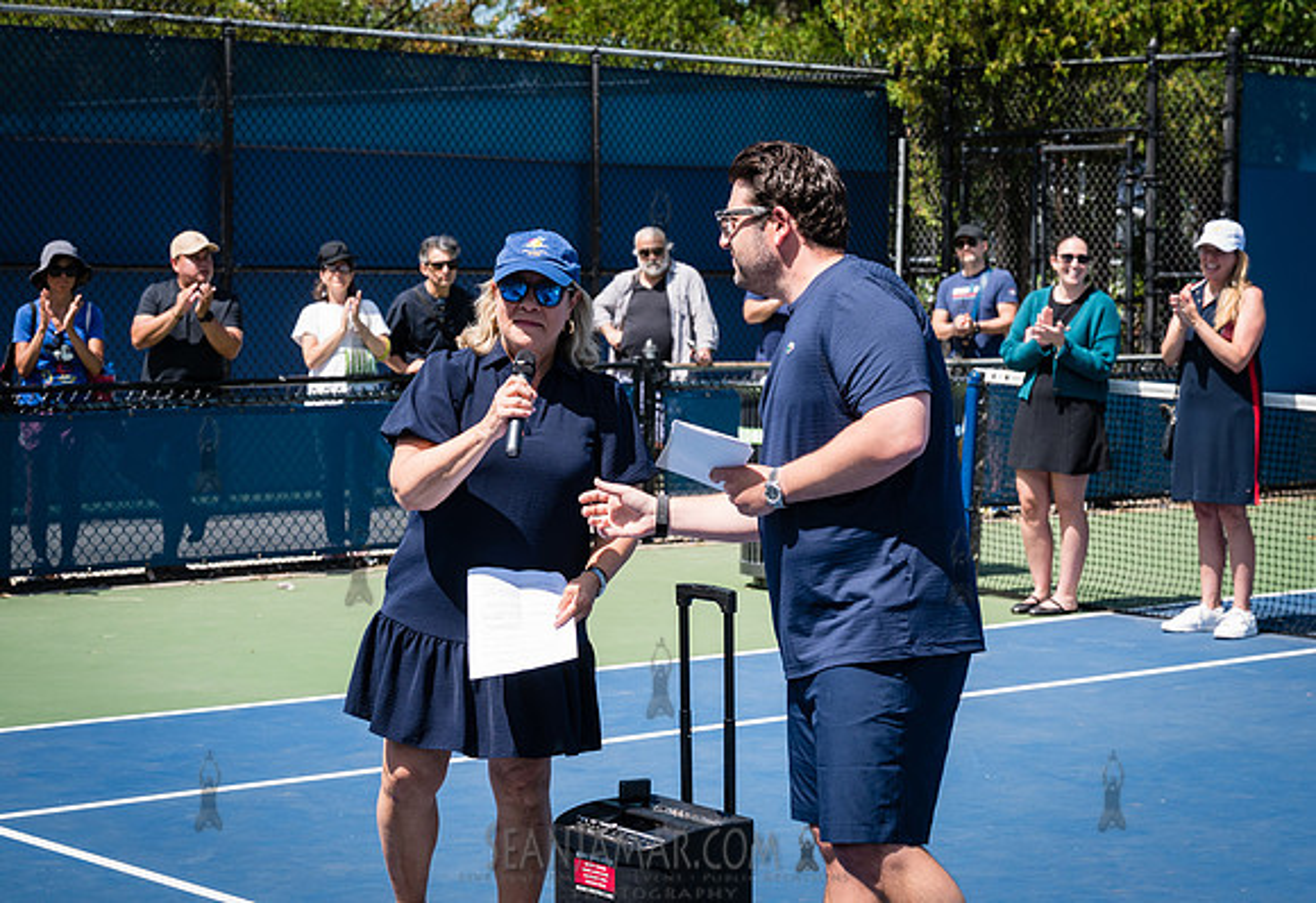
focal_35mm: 77
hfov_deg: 26.1
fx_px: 2832
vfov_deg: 18.1
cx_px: 727
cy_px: 420
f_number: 6.3
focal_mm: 69
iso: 500
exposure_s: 1/1250
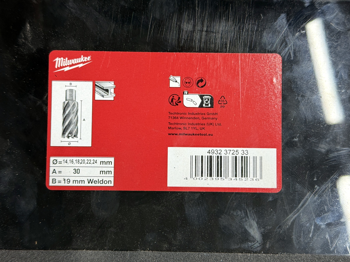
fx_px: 485
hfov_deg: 39.7
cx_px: 175
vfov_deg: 30.3
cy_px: 131
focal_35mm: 48
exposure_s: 1/50
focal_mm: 6.76
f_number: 1.78
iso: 80
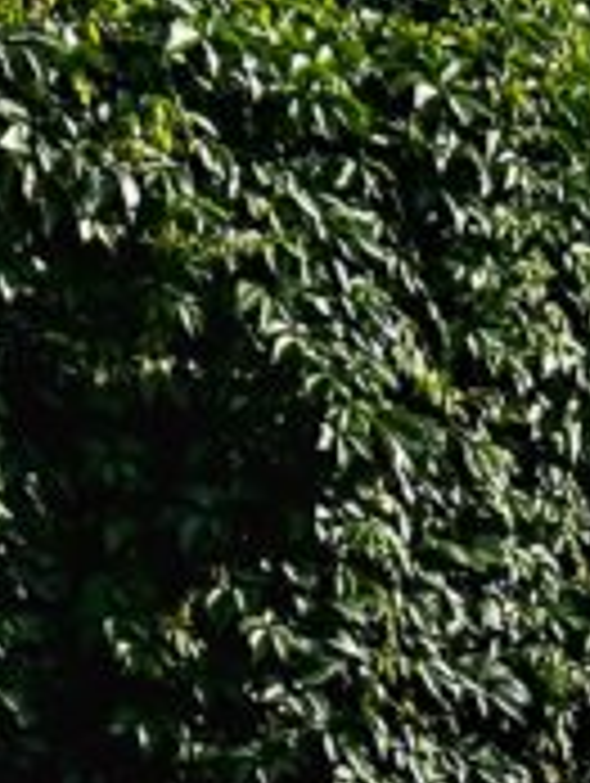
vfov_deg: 11.2
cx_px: 784
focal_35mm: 153
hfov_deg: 9.5
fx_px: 3469
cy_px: 1760
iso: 50
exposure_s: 1/8696
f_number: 1.5
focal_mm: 5.7
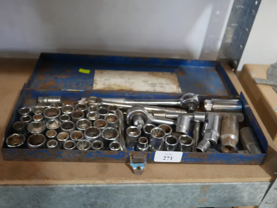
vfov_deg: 37.8
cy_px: 104
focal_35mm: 38
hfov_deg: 49.0
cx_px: 138
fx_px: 304
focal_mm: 19
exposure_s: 1/60
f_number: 4.1
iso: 800
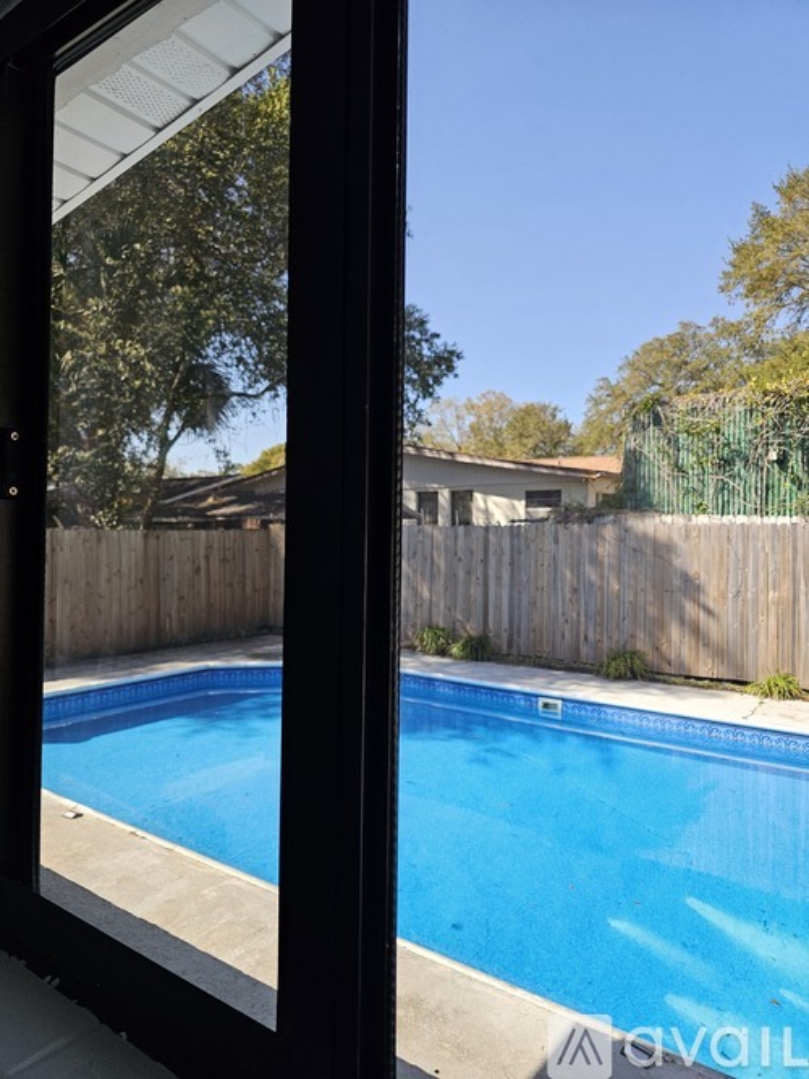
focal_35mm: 23
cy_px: 540
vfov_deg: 73.9
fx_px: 717
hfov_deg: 58.9
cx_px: 404
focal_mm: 6.3
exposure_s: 1/359
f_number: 1.7
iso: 80
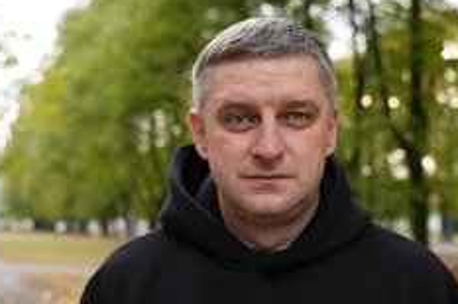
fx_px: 699
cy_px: 221
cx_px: 240
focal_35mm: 55
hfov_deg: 36.3
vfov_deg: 24.4
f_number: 2.8
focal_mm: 32
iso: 160
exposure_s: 1/100
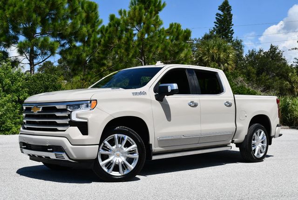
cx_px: 149
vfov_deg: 28.1
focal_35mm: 48
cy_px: 100
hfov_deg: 41.1
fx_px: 398
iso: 100
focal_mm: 24
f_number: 9
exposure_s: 1/320
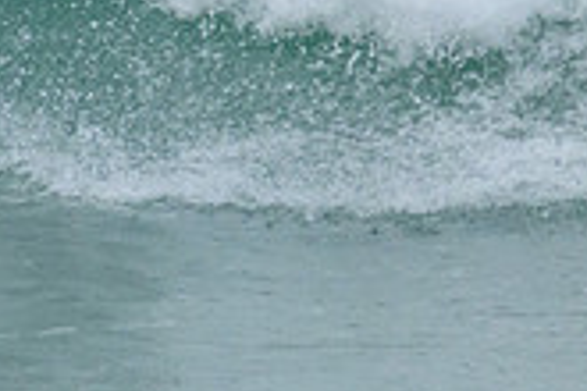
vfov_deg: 0.5
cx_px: -235
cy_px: -94
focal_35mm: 2809
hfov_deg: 0.7
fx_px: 45799
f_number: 11
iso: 4000
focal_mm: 800
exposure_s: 1/1600
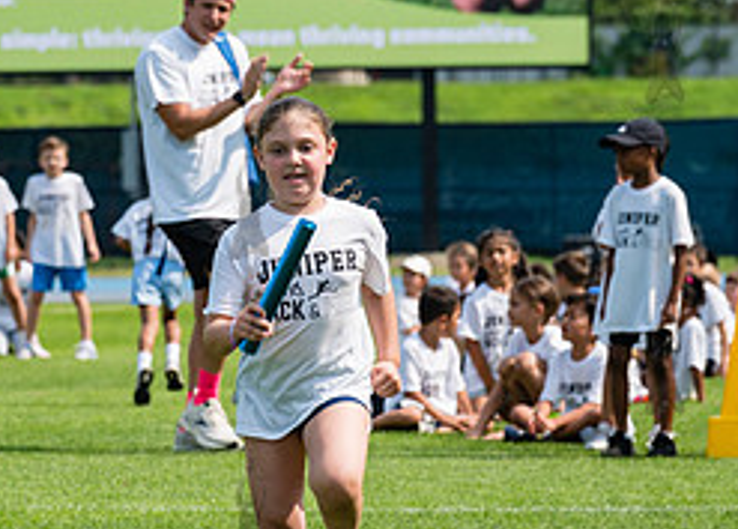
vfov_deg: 4.5
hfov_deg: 6.2
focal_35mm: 323
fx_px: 6777
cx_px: 269
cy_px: 240
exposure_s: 1/500
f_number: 5
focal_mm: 123
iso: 100
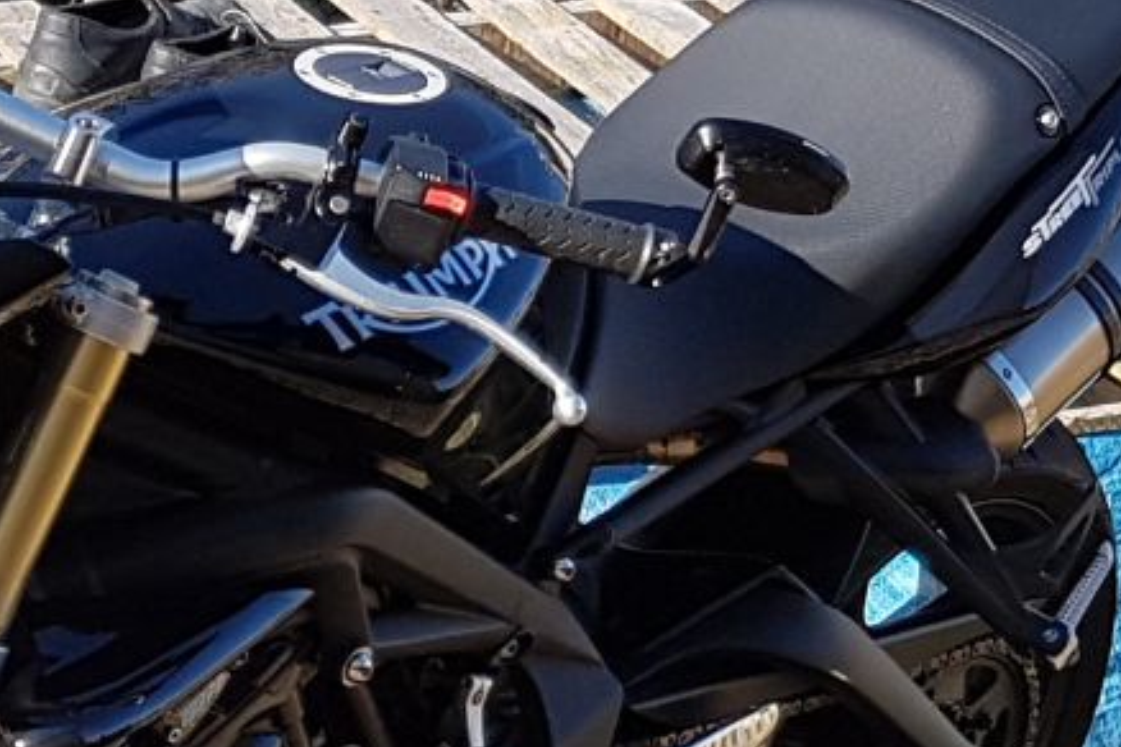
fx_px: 2460
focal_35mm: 79
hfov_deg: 24.9
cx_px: 113
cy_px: 775
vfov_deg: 16.8
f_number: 1.7
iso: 40
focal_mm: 4.2
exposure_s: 1/906
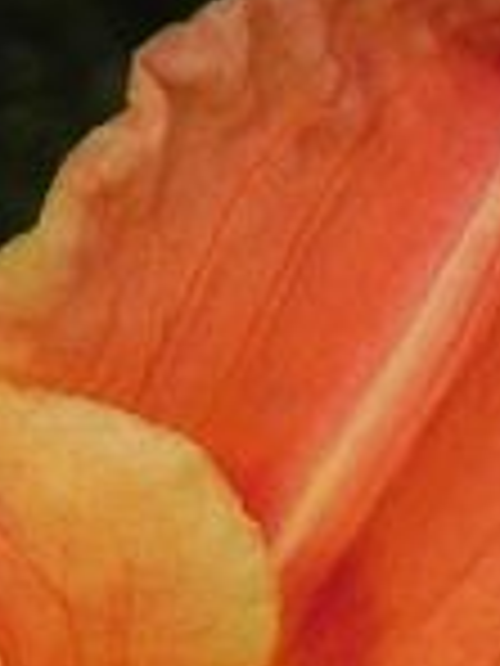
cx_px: -95
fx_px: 35032
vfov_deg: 1.1
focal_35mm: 1819
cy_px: 774
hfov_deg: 0.8
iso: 160
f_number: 5.6
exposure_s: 1/320
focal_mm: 59.9
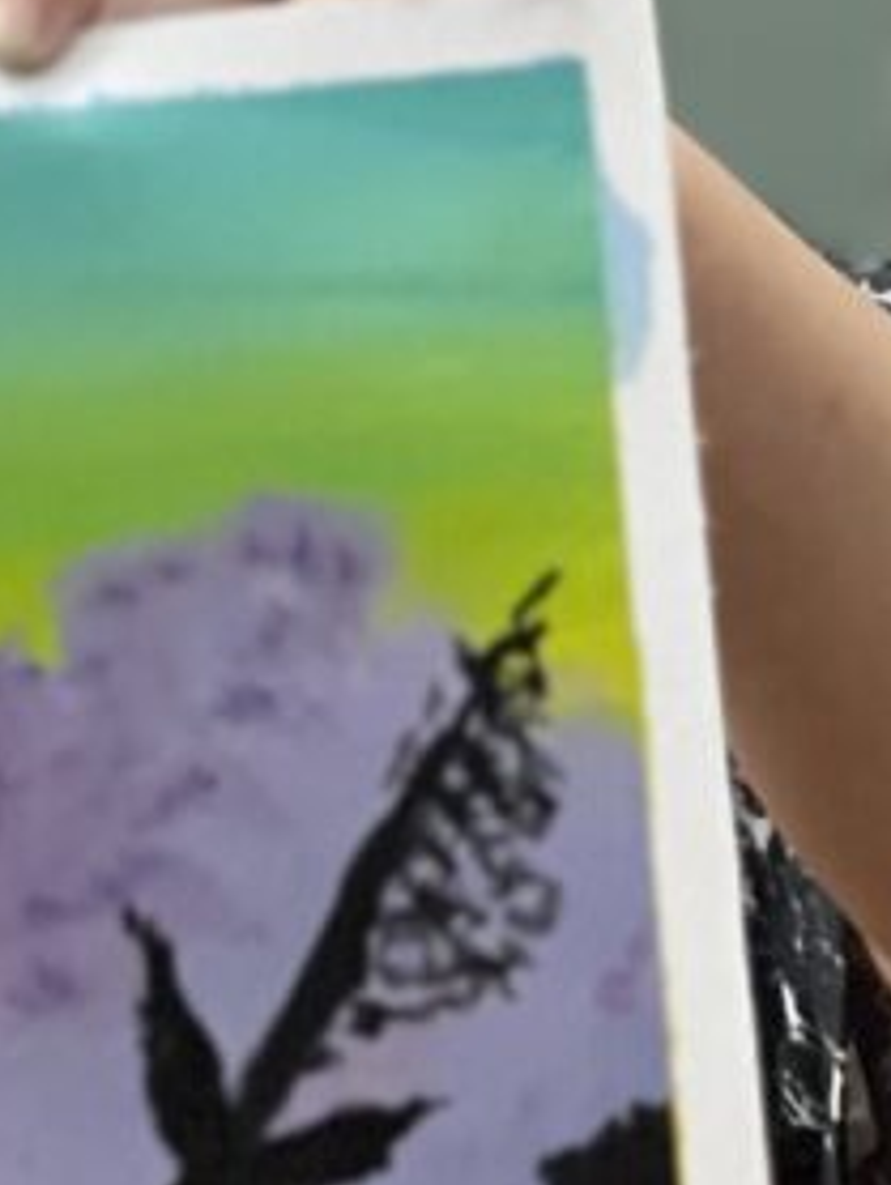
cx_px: -512
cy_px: 693
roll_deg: -2.4
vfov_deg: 5.4
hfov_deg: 4.0
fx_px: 12644
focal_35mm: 369
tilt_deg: -2.1
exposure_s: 1/33
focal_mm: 9
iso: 125
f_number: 2.8
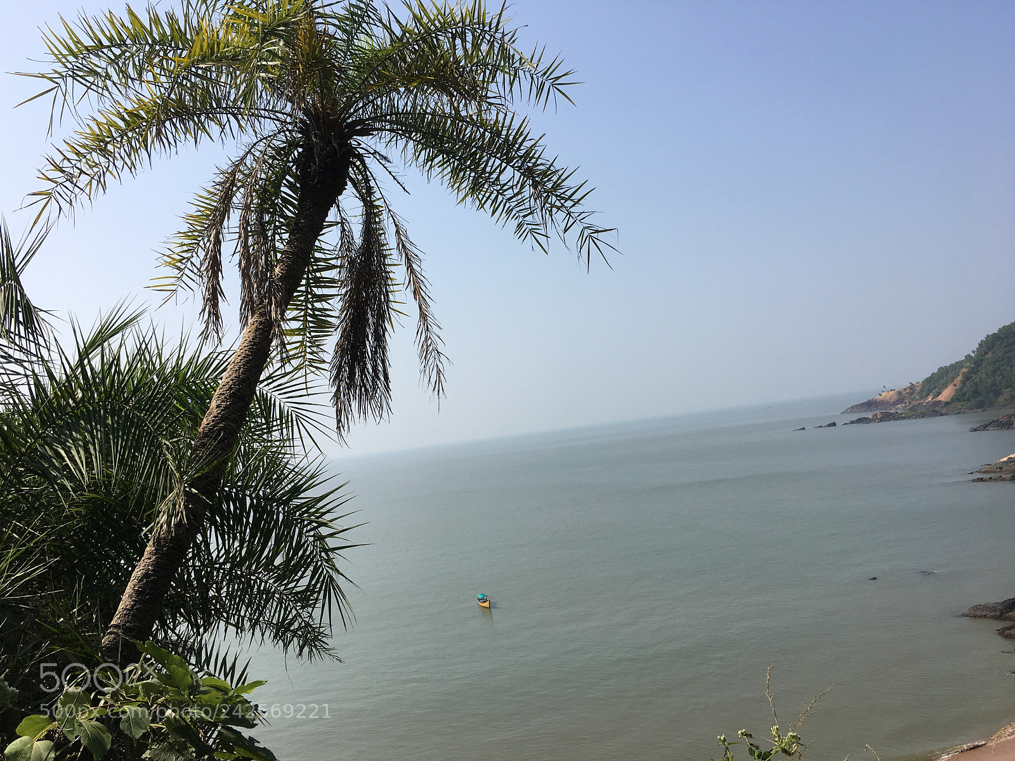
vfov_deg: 48.2
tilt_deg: +2.4
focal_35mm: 29
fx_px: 850
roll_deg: +6.7
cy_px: 380
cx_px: 508
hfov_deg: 61.7
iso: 25
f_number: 2.2
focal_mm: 4.15
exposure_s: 1/2137
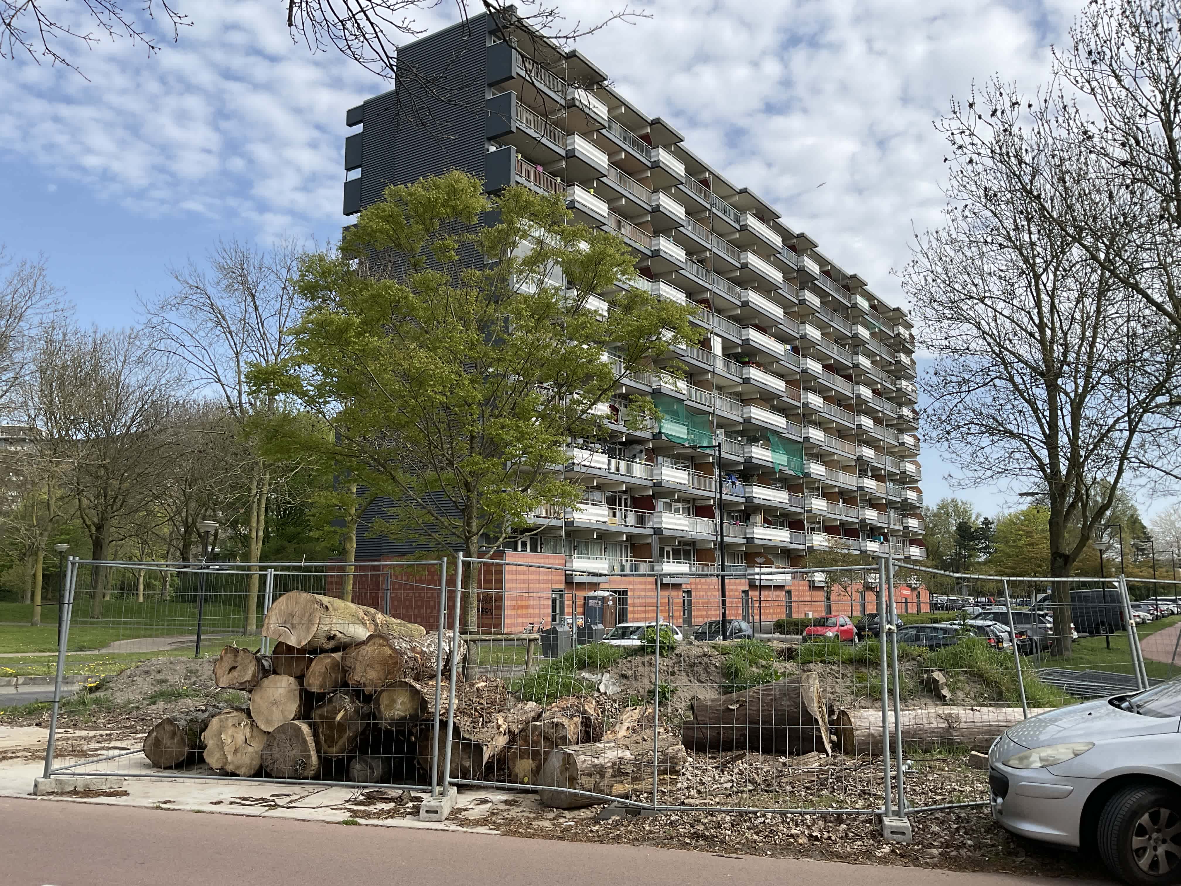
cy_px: 443
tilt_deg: +7.9
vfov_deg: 48.2
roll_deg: +1.3
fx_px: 989
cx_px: 590
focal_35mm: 29
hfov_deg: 61.7
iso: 16
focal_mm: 3
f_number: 1.8
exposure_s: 1/1626
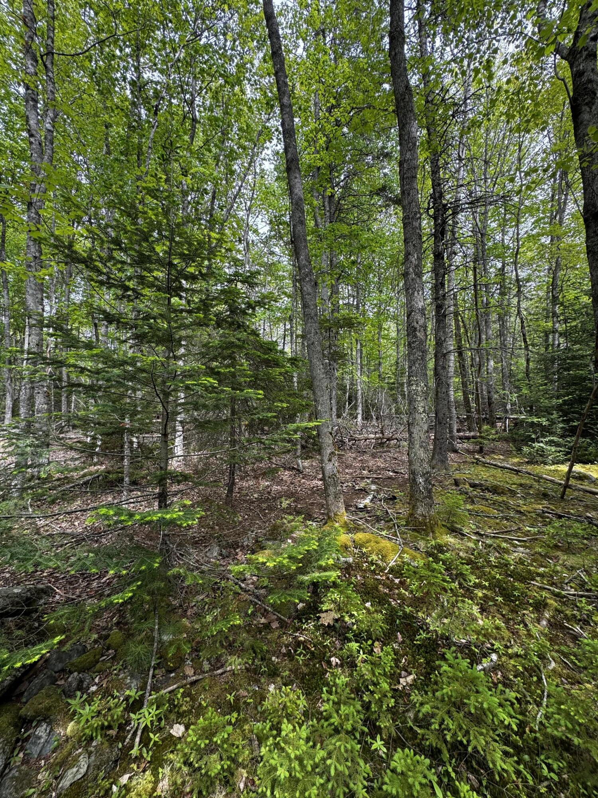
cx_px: 299
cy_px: 399
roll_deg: +0.4
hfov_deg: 85.7
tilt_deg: +3.9
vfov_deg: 102.1
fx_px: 322
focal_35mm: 14
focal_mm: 2.22
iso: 40
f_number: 2.2
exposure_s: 1/152
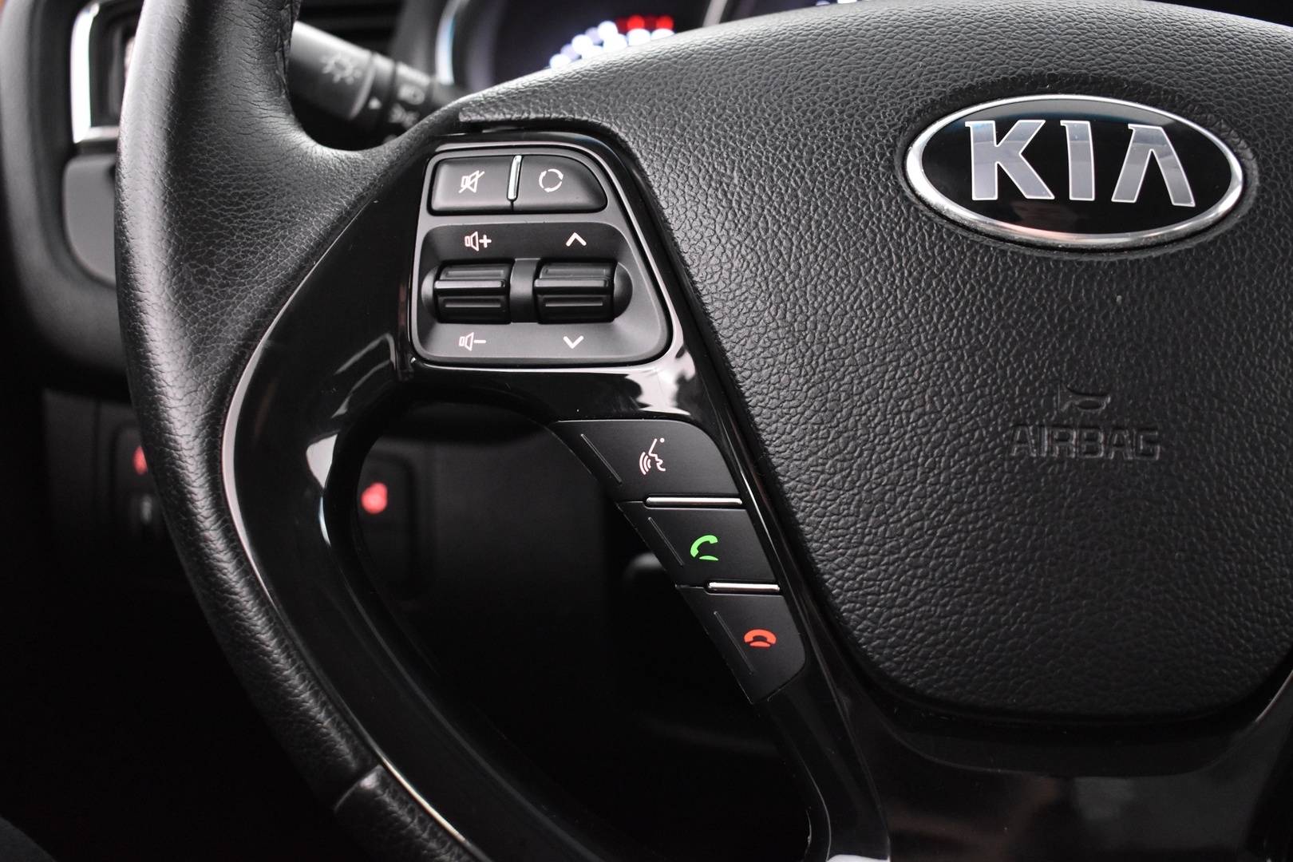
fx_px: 1293
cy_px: 431
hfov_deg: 53.1
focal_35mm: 36
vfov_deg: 36.9
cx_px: 646
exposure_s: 1/15
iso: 3200
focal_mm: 24
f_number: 4
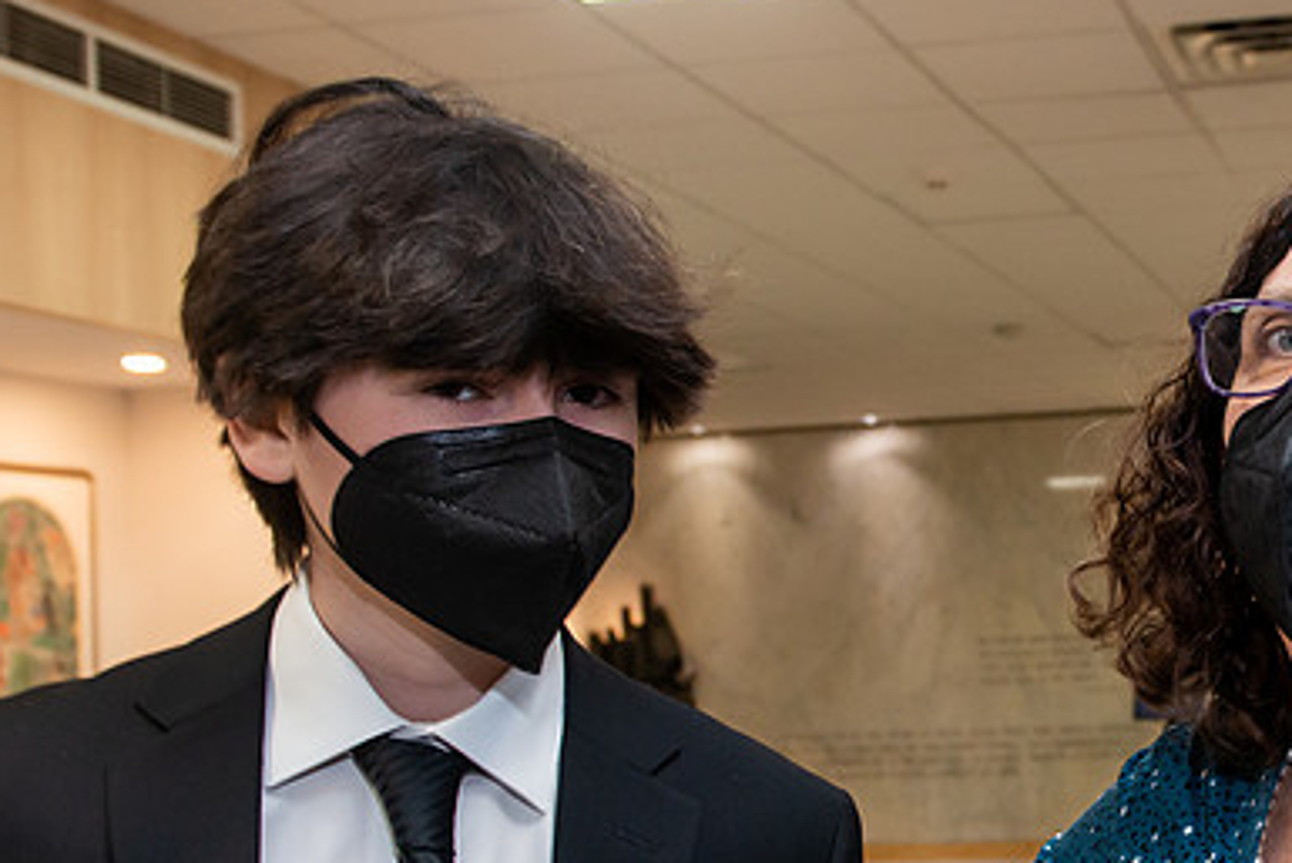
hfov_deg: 31.5
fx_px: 2190
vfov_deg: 22.2
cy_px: 547
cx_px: 1130
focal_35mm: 61
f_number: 4
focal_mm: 24
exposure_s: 1/200
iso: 1600
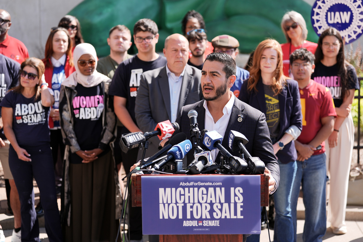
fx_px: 796
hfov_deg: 25.7
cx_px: 182
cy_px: 121
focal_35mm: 79
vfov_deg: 17.3
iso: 125
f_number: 2.8
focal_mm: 79
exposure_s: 1/1250
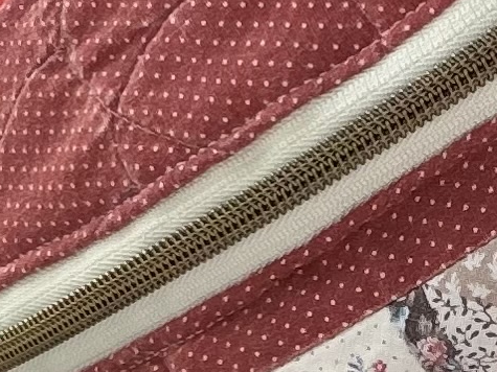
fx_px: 2799
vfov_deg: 7.6
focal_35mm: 195
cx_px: 662
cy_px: 305
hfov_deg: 9.9
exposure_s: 1/204
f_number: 1.9
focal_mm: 2.71
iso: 40
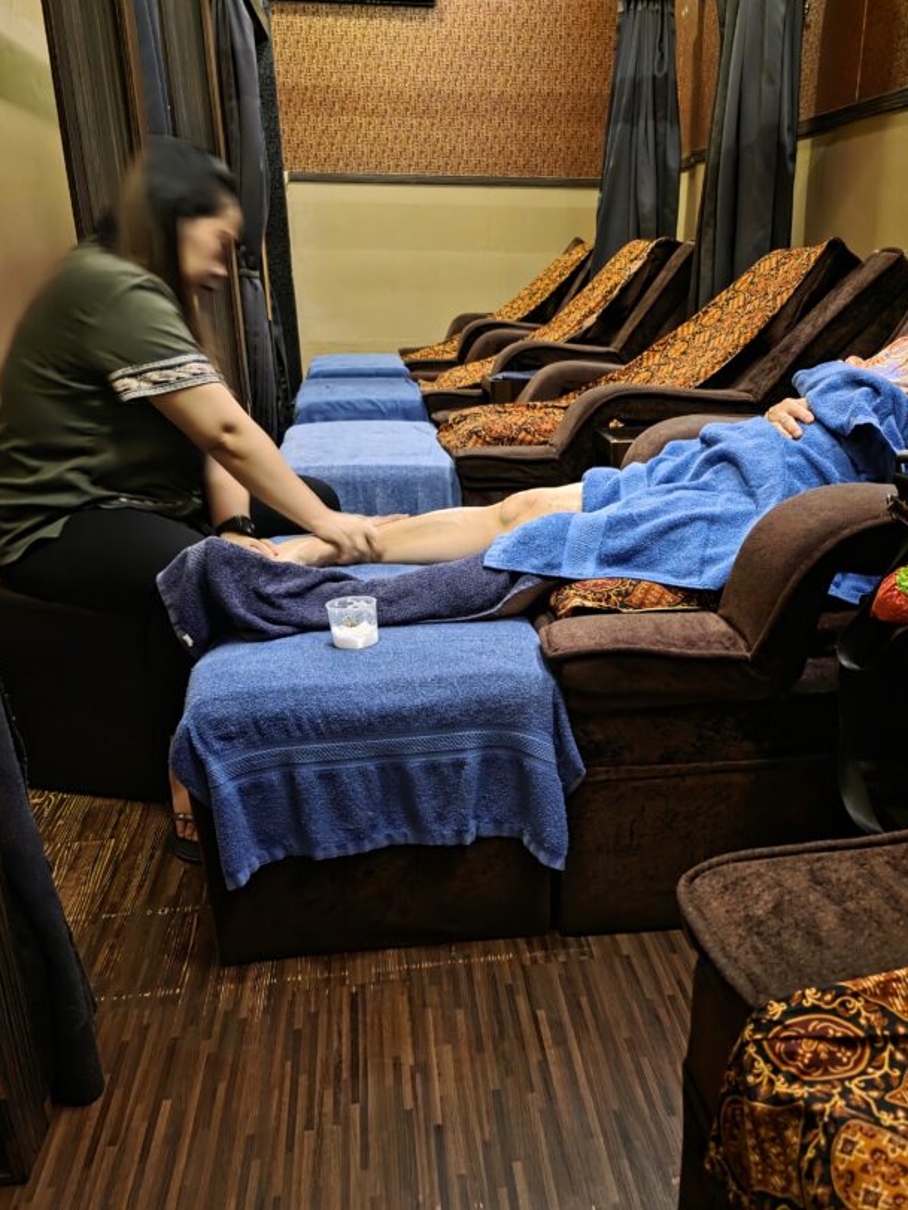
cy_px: 702
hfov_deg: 47.9
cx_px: 544
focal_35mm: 29
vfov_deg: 61.3
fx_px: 1014
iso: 3200
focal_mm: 6.3
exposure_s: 1/9.09
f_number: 1.7
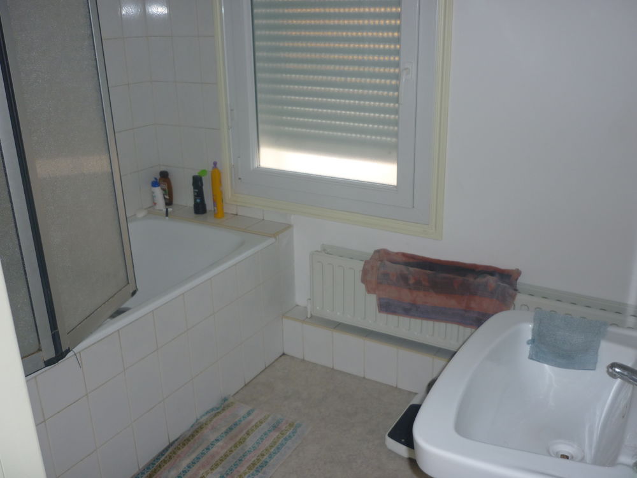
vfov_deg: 42.9
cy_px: 239
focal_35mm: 33
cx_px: 318
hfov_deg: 55.4
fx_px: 607
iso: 80
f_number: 2.8
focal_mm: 5.5
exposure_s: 1/30
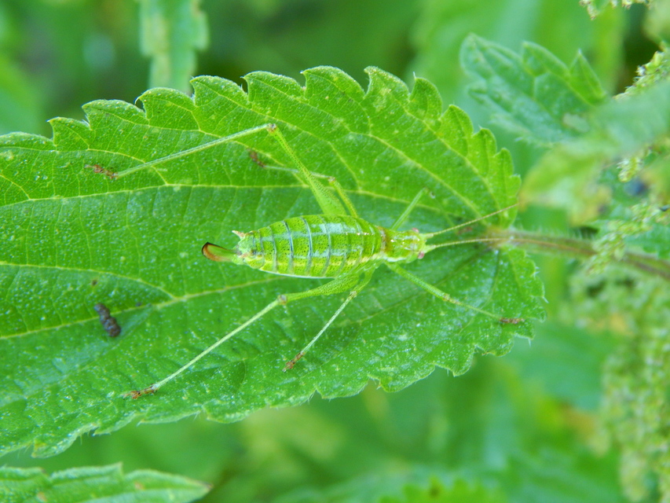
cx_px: 335
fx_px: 2013
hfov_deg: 18.9
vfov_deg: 14.2
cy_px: 252
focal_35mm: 104
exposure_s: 1/30
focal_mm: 18.7
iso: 250
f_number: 4.5
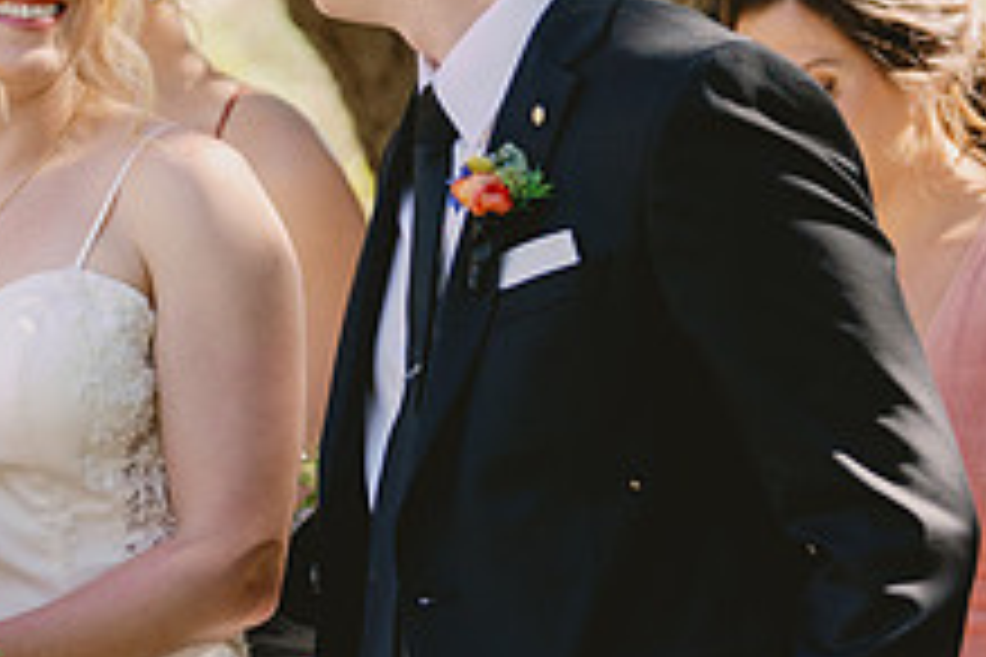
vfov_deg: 2.8
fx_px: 13228
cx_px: -242
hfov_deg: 4.3
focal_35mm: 483
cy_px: 438
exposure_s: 1/320
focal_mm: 152
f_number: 4
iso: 250
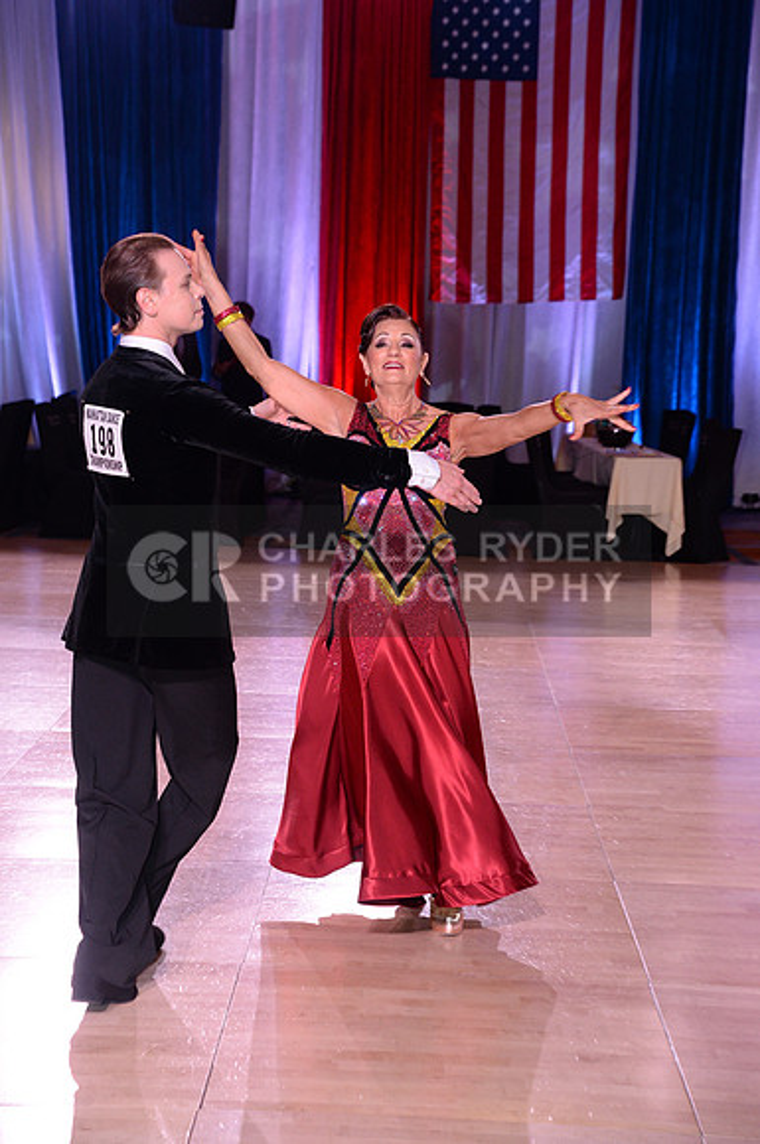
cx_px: 380
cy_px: 572
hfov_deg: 16.0
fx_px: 2700
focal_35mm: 85
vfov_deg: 23.9
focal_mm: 85
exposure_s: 1/250
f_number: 5.6
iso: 2000
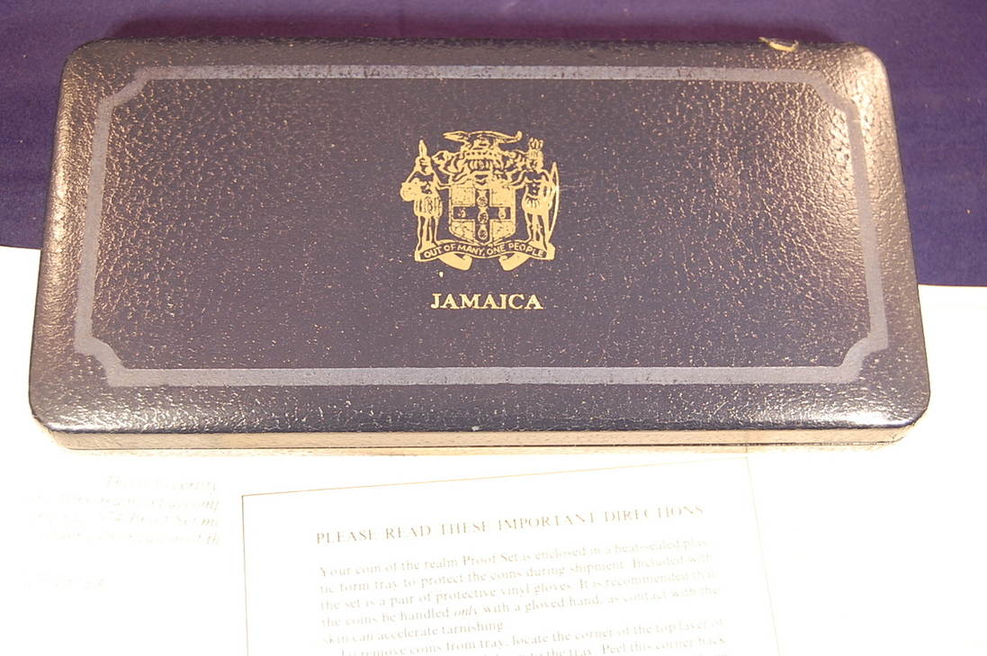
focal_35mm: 57
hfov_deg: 35.1
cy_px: 328
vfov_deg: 23.7
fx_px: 1561
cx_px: 494
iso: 560
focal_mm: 38
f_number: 4.8
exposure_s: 1/30
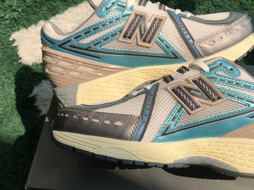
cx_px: 156
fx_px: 279
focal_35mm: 38
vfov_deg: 37.6
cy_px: 108
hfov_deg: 48.6
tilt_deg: -58.6
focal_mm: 4
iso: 20
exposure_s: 1/2088
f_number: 1.8
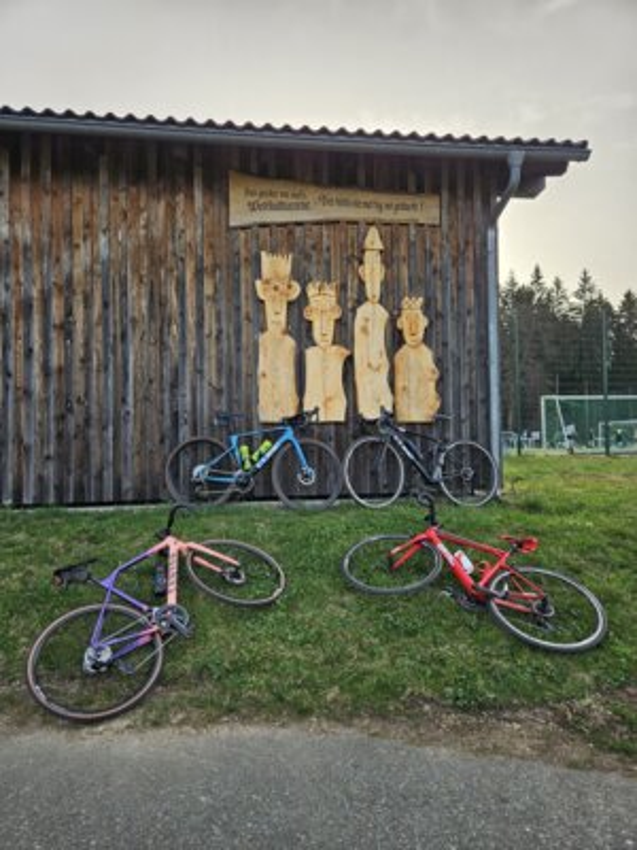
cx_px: 318
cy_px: 425
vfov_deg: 73.9
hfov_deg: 58.9
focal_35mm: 23
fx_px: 564
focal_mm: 5.4
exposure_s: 1/316
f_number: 1.8
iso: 25
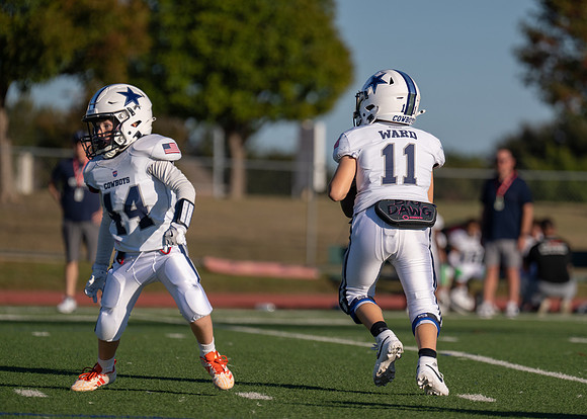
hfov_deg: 6.8
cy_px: 225
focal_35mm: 297
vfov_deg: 4.8
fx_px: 4956
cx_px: 342
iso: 200
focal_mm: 259
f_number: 4
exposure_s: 1/3200
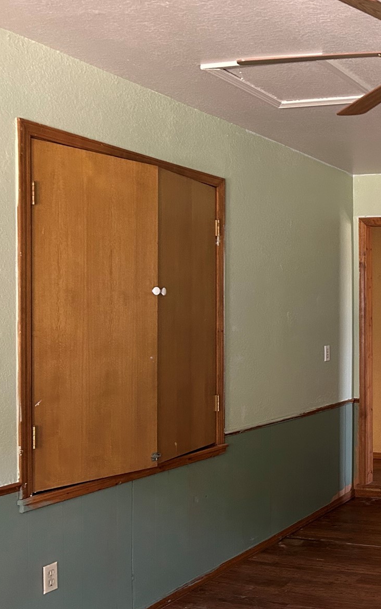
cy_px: 340
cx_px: 482
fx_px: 748
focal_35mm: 45
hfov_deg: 25.1
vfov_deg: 44.3
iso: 320
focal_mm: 5.7
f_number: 1.5
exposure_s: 1/60
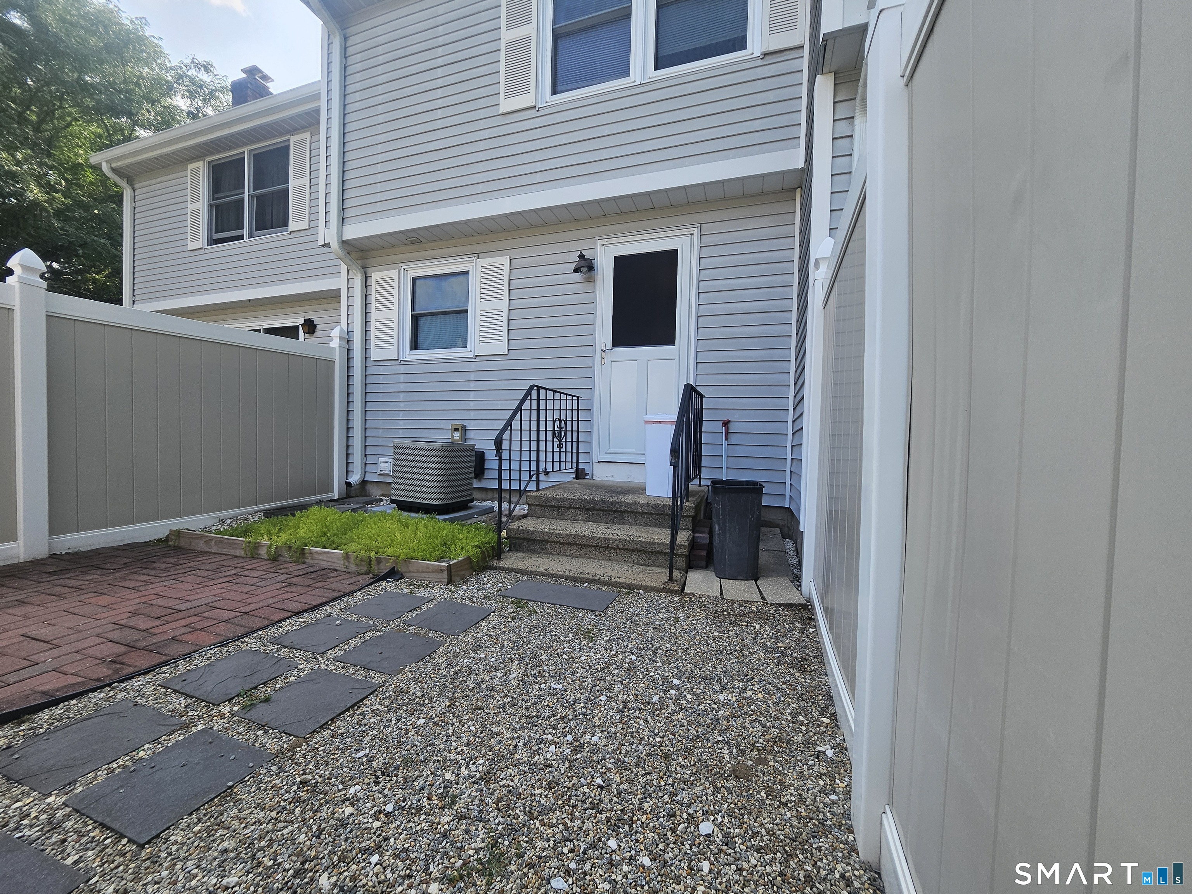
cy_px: 447
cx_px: 596
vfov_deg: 89.9
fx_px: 448
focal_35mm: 13
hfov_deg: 106.2
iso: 32
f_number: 2.2
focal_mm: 1.7
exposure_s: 1/276
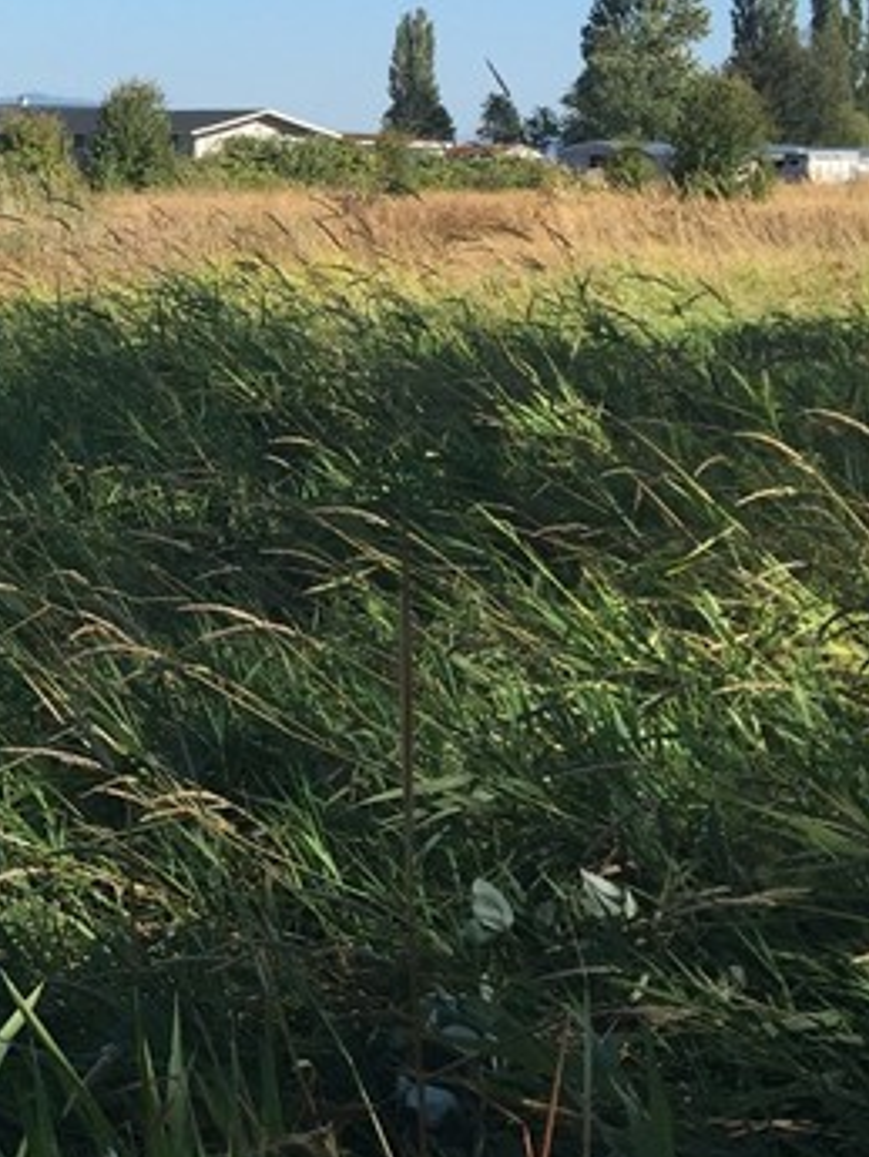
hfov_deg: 15.5
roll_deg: -2.5
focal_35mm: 86
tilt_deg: -4.0
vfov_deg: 22.6
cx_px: -523
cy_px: 369
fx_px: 2877
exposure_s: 1/1276
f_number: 2.2
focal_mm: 4.15
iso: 32
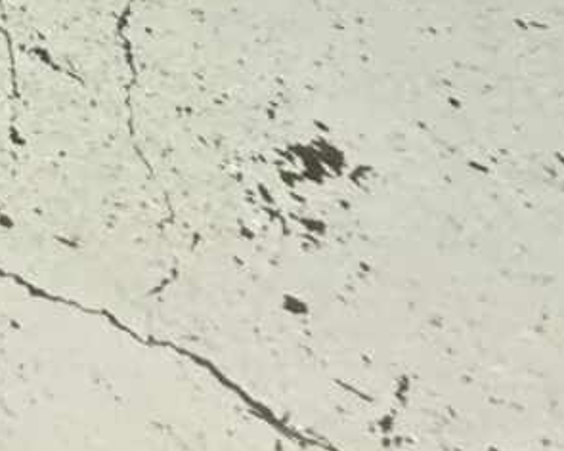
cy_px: -814
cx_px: -1048
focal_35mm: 89
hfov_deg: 12.1
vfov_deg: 11.7
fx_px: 1486
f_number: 2.2
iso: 250
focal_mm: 2.22
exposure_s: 1/120
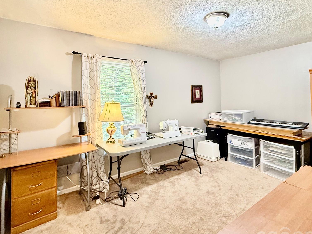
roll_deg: +0.2
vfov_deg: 68.0
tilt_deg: +1.2
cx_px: 169
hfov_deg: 84.5
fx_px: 171
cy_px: 94
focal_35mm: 19
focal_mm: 2.22
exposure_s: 1/60
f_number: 2.2
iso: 400
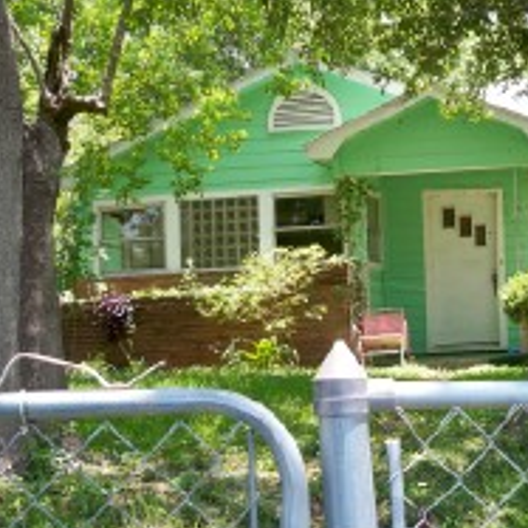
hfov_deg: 25.2
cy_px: 330
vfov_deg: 26.0
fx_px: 1139
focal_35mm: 66
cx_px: 486
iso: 64
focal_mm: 6.3
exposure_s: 1/125
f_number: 3.1
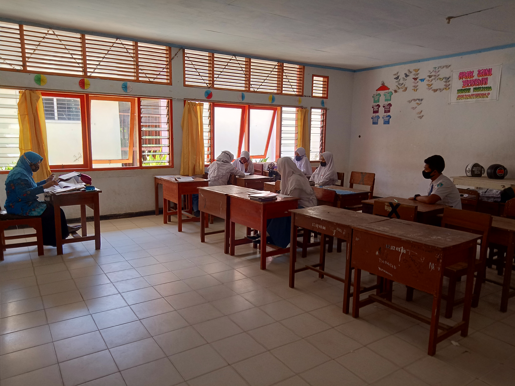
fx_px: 387
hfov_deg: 67.3
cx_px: 258
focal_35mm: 26
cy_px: 193
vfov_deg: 53.1
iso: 122
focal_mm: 3.46
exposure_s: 1/33.3
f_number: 2.2
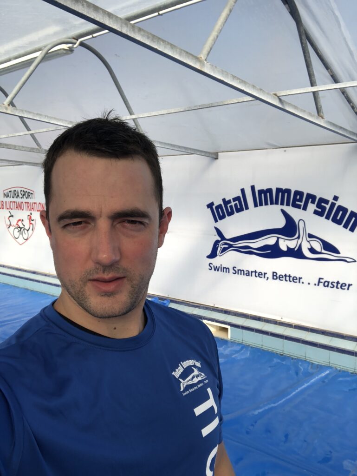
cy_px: 238
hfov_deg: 44.2
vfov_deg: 56.8
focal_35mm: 32
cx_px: 178
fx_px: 440
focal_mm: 2.87
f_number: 2.2
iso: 20
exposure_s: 1/537
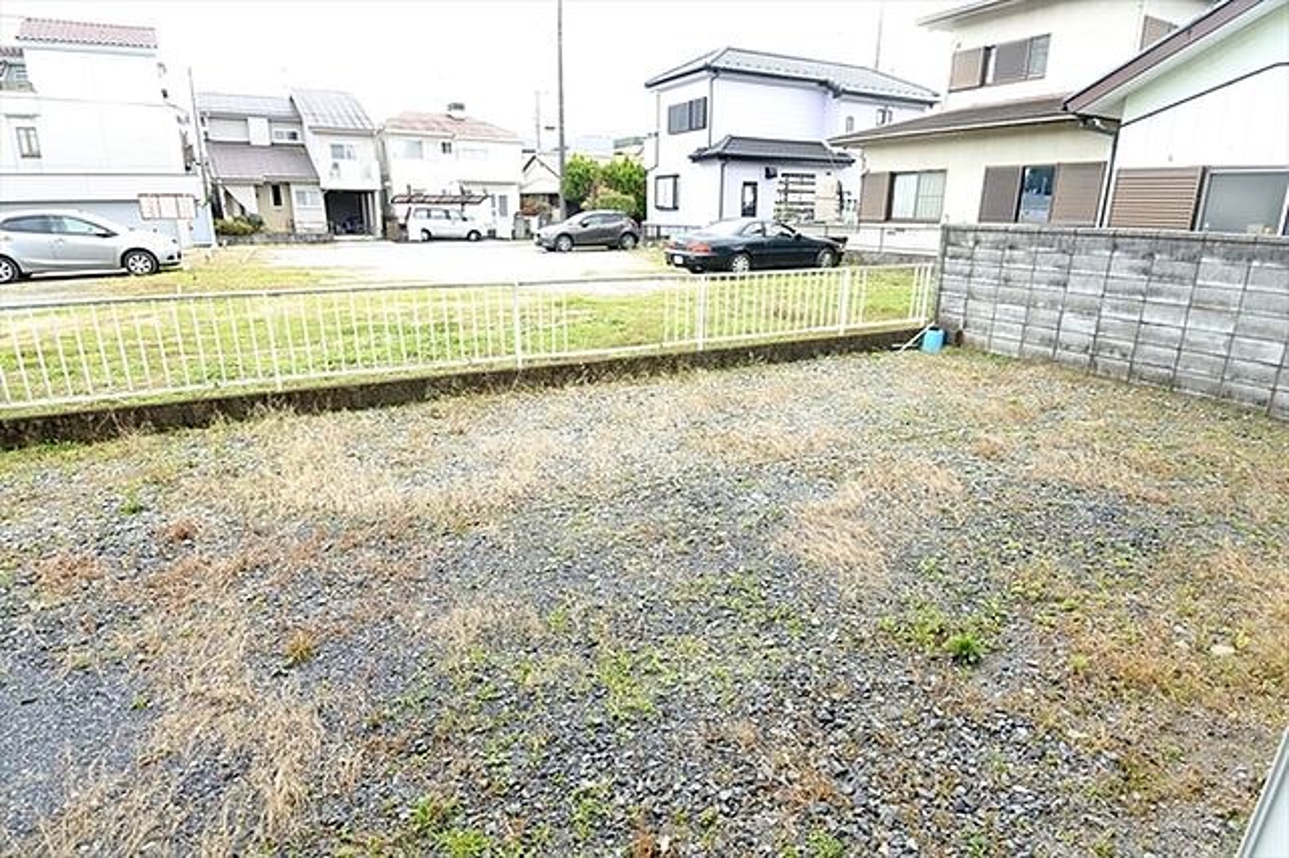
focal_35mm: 18
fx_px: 644
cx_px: 644
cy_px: 429
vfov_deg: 67.3
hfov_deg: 90.0
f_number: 3.5
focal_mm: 6.7
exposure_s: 1/250
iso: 320
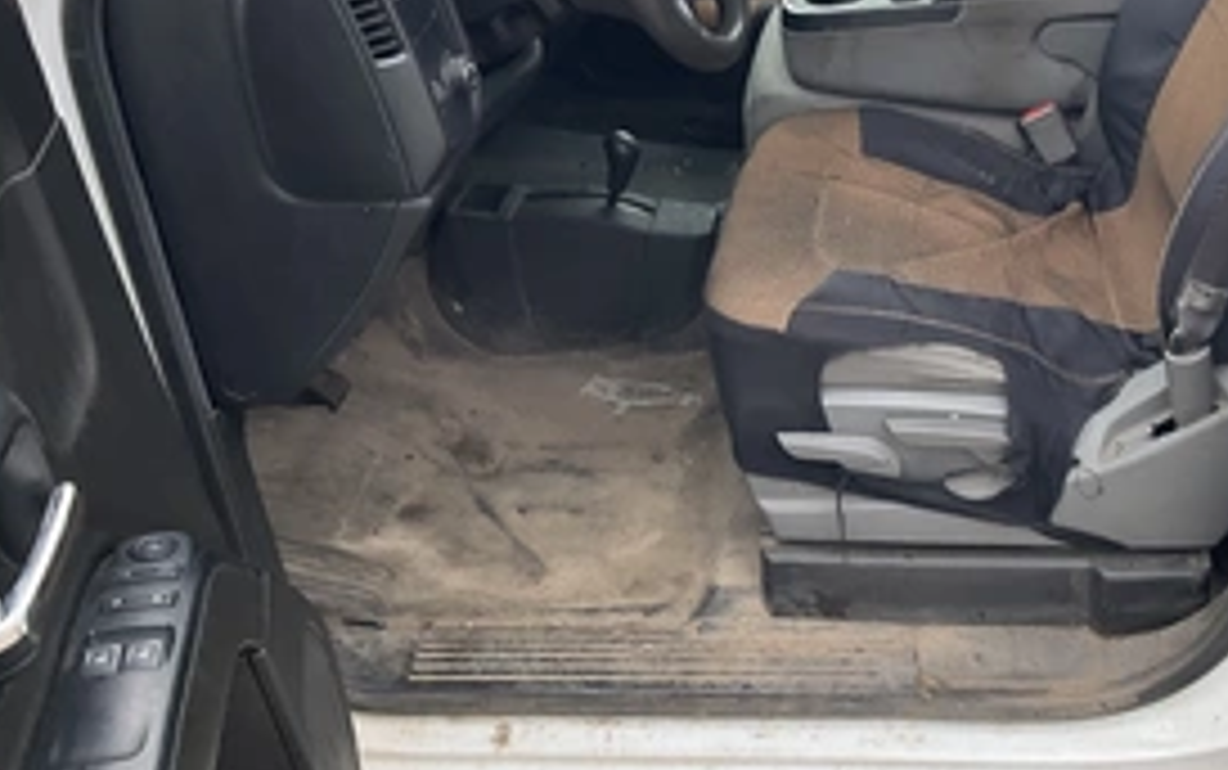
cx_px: 796
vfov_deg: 28.4
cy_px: 234
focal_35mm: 45
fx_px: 1507
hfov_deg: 43.8
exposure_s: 1/159
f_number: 1.8
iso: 20
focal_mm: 3
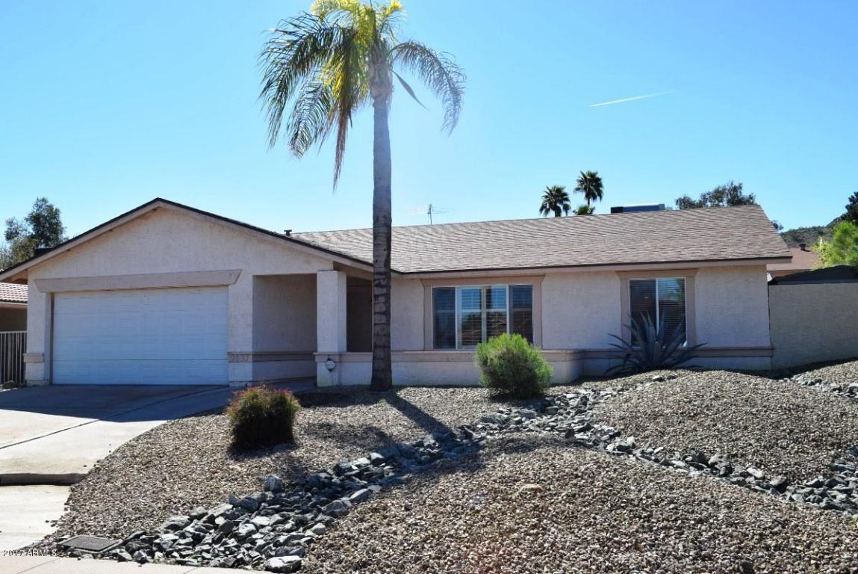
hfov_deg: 57.2
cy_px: 287
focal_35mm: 33
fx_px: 787
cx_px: 429
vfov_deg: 40.0
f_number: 9
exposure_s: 1/320
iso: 200
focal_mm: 22
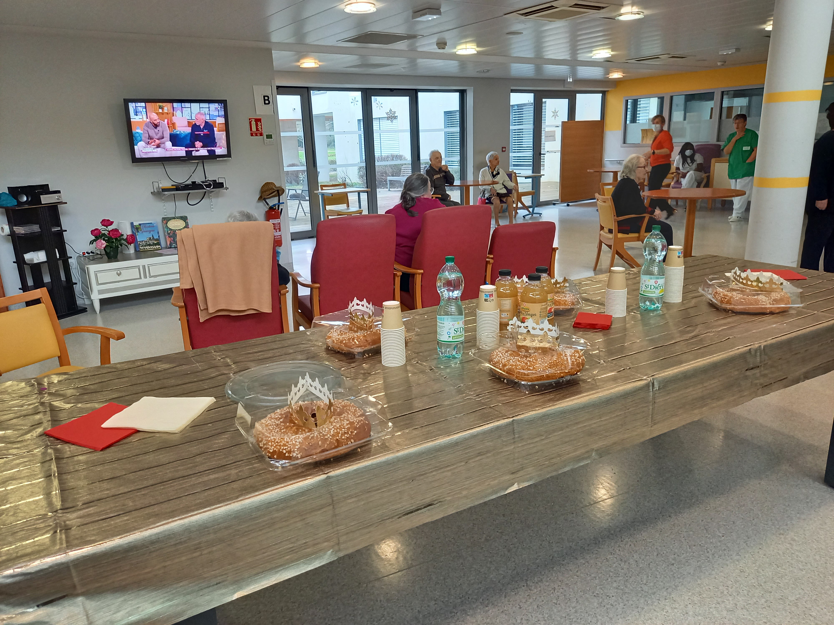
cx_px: 417
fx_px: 602
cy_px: 312
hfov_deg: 69.4
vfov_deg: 54.9
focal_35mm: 25
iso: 200
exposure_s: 1/49
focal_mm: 4.6
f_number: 2
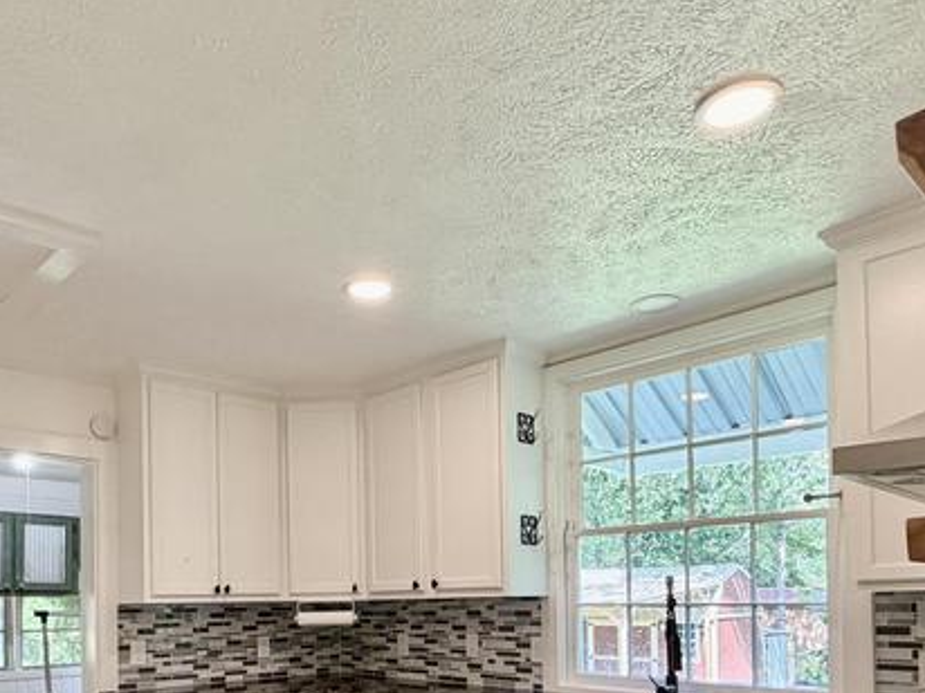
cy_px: 590
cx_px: 378
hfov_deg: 61.2
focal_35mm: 29
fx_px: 775
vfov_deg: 44.9
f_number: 2.2
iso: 200
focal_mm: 2.22
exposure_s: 1/120
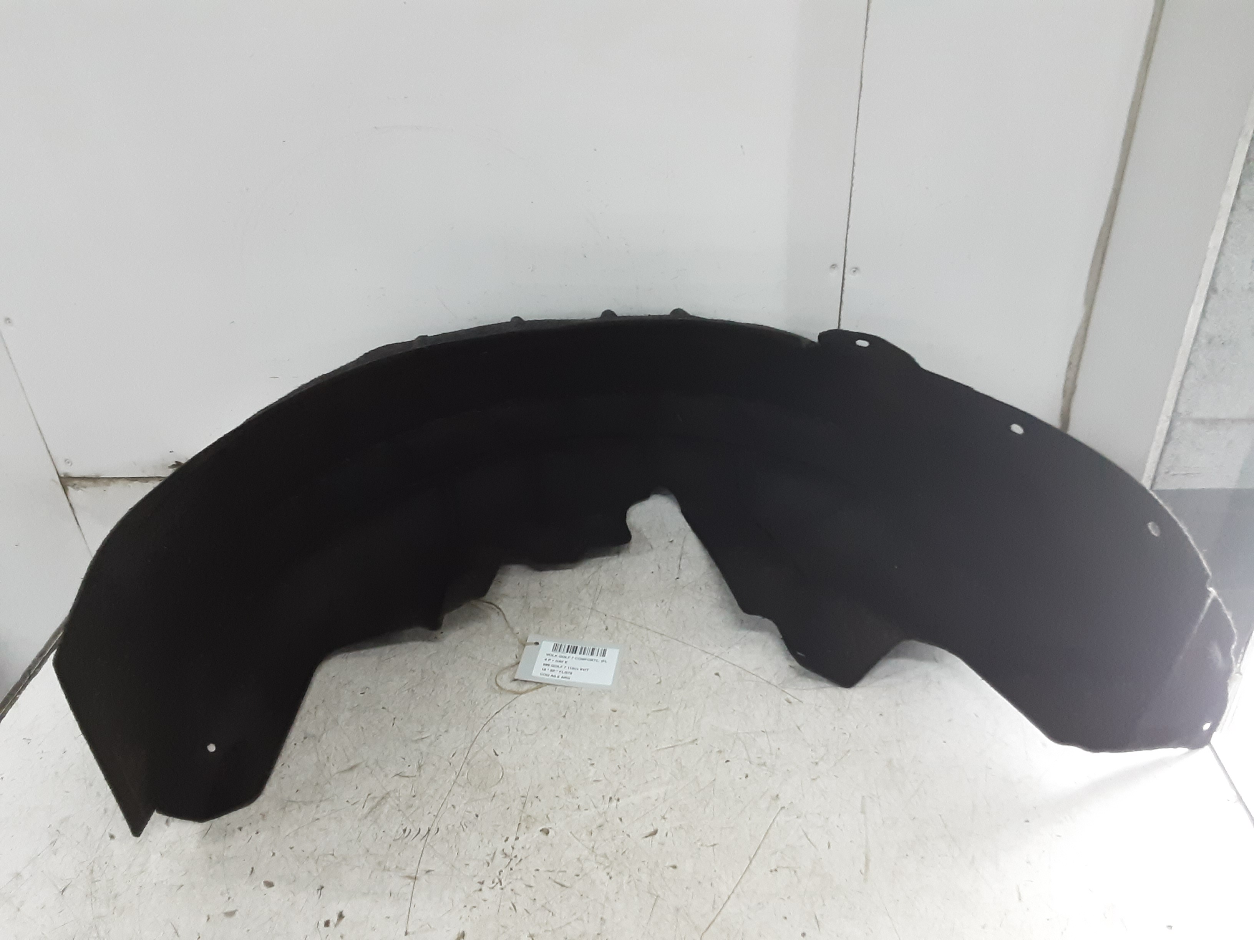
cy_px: 470
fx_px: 978
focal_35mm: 27
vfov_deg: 51.4
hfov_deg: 65.3
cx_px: 627
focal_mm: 2.91
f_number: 1.9
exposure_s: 1/50
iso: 200
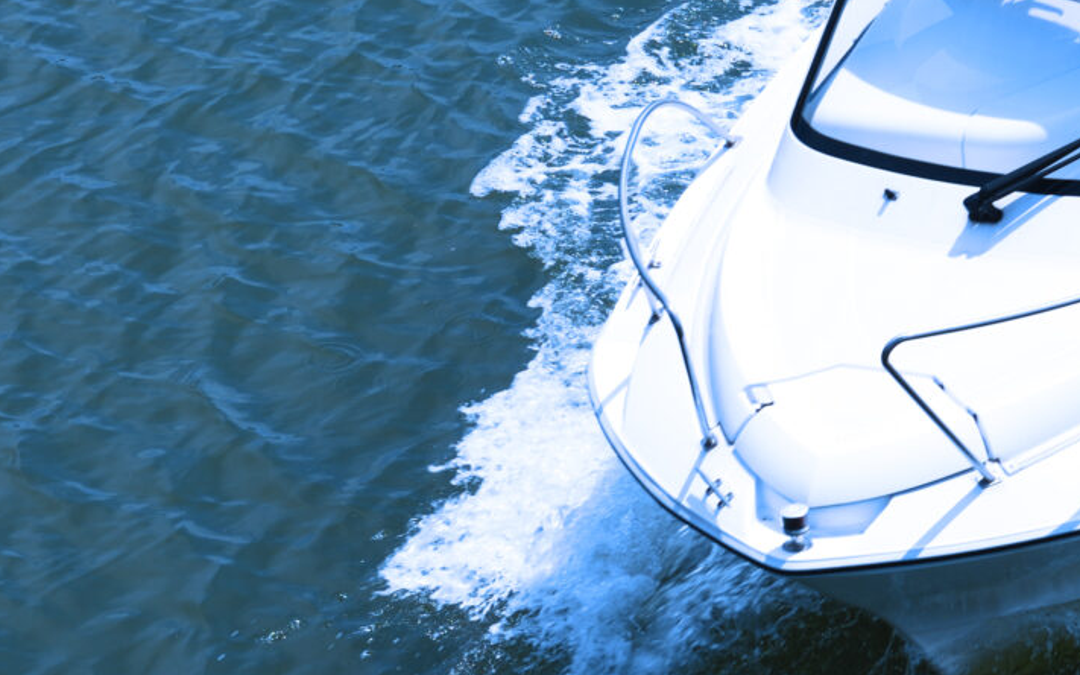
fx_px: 7563
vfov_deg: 5.1
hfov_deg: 8.0
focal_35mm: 257
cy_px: 115
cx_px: 1709
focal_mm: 70
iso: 64
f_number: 8
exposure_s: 1/250
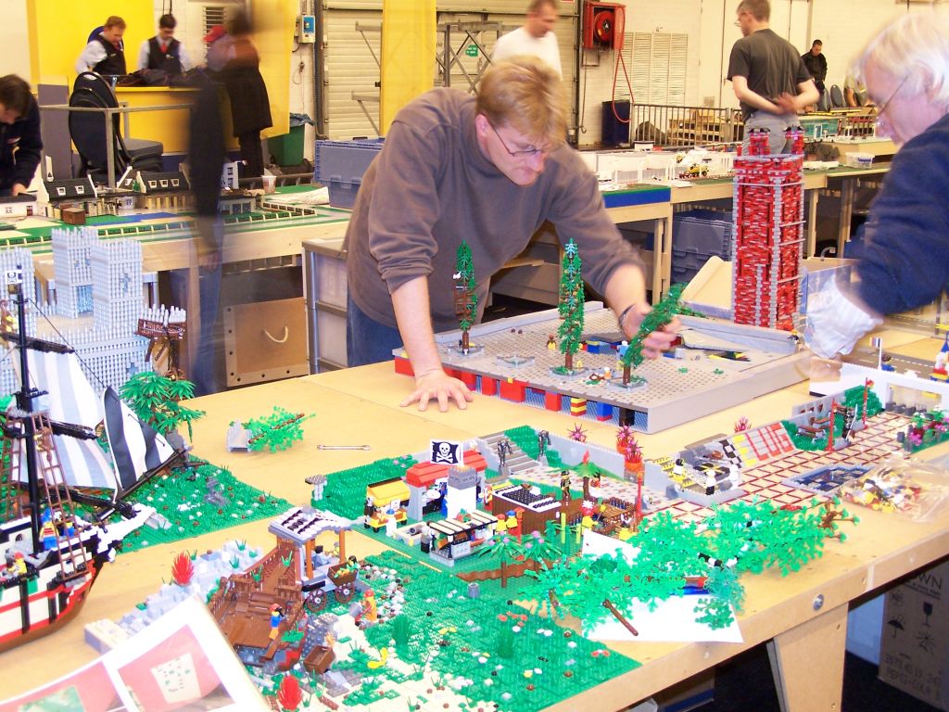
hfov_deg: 37.5
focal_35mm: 51
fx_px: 1398
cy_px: 356
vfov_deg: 28.6
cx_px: 474
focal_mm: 8.5
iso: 140
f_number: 3
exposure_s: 1/4
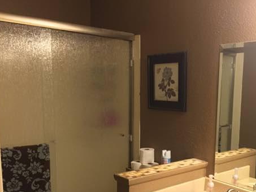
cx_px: 176
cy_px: 134
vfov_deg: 34.7
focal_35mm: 41
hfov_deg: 44.9
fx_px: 303
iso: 250
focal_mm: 4.15
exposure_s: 1/24
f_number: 2.2
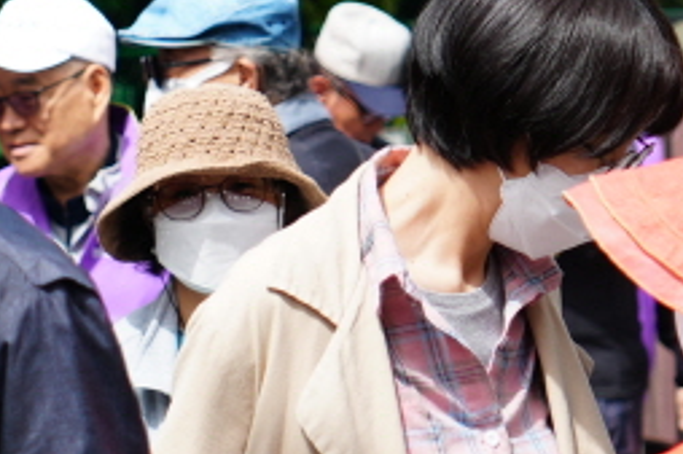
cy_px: 177
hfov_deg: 4.3
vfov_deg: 2.8
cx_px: -342
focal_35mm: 482
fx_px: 9138
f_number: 4.5
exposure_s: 1/320
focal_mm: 68
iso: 100
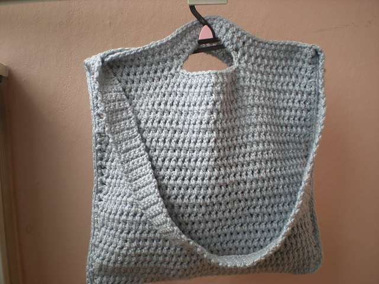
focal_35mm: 38
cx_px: 190
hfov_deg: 49.0
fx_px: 416
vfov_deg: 37.7
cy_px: 142
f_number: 3.1
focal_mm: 6.3
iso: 64
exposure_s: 1/267
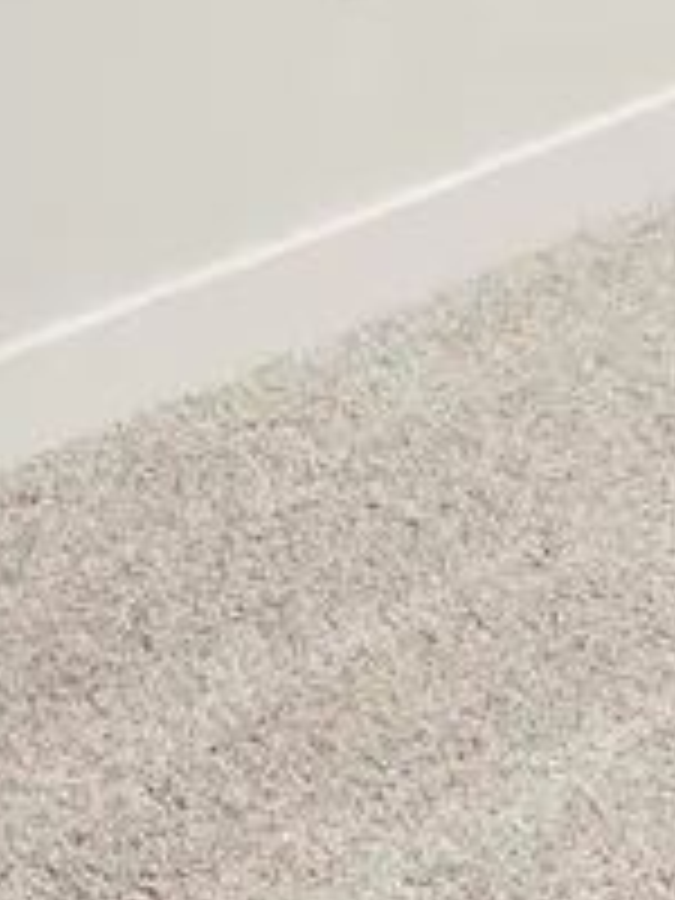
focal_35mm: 114
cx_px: 461
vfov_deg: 14.0
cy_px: -994
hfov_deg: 13.0
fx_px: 2964
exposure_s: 1/100
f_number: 7.1
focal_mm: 14
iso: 80
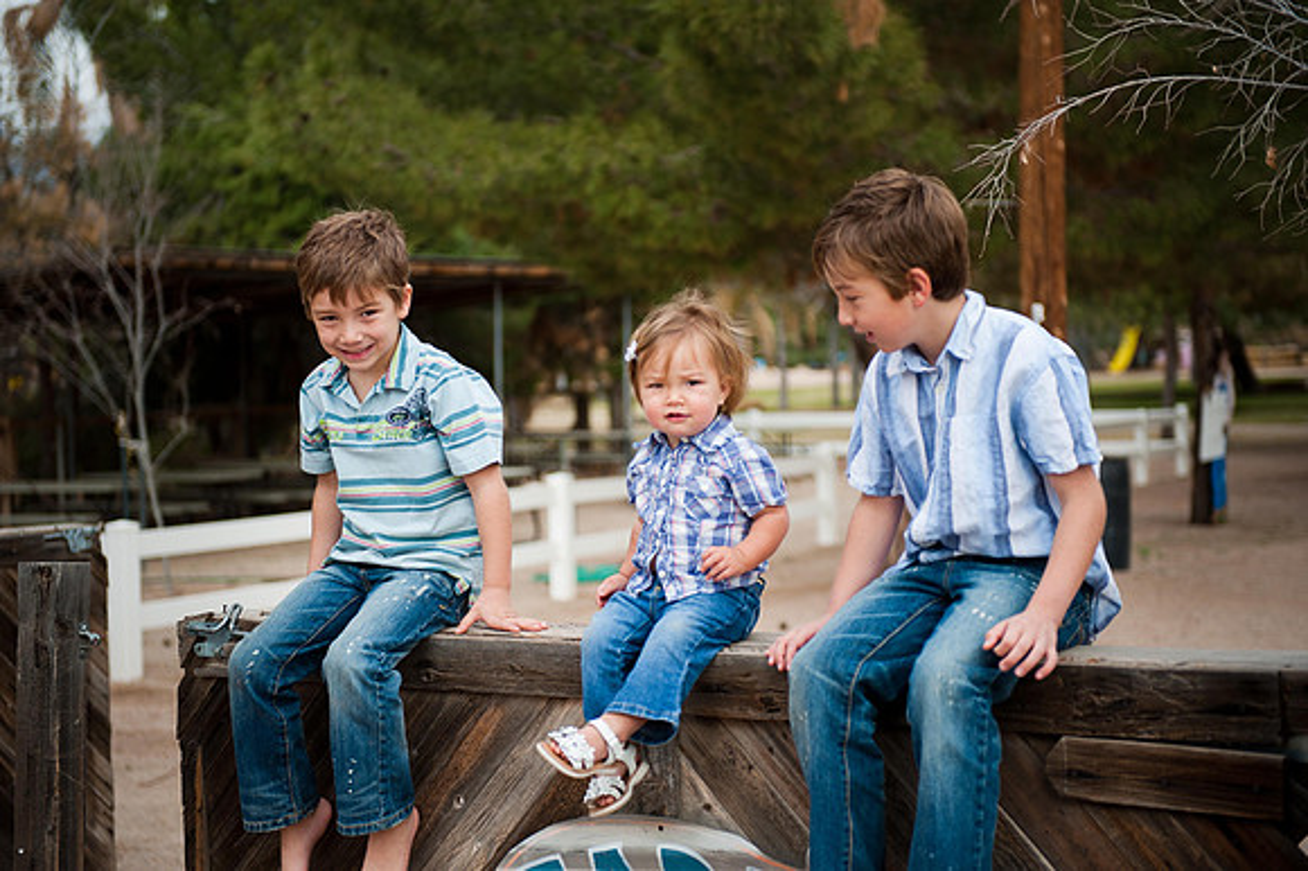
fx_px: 2542
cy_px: 436
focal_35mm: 70
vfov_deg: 19.4
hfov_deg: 28.9
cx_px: 654
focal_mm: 70
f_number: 2.8
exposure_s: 1/800
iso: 200
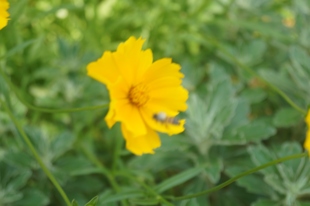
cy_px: 103
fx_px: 710
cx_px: 155
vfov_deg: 16.5
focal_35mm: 82
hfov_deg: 24.6
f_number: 5.6
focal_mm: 55
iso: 100
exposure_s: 1/100
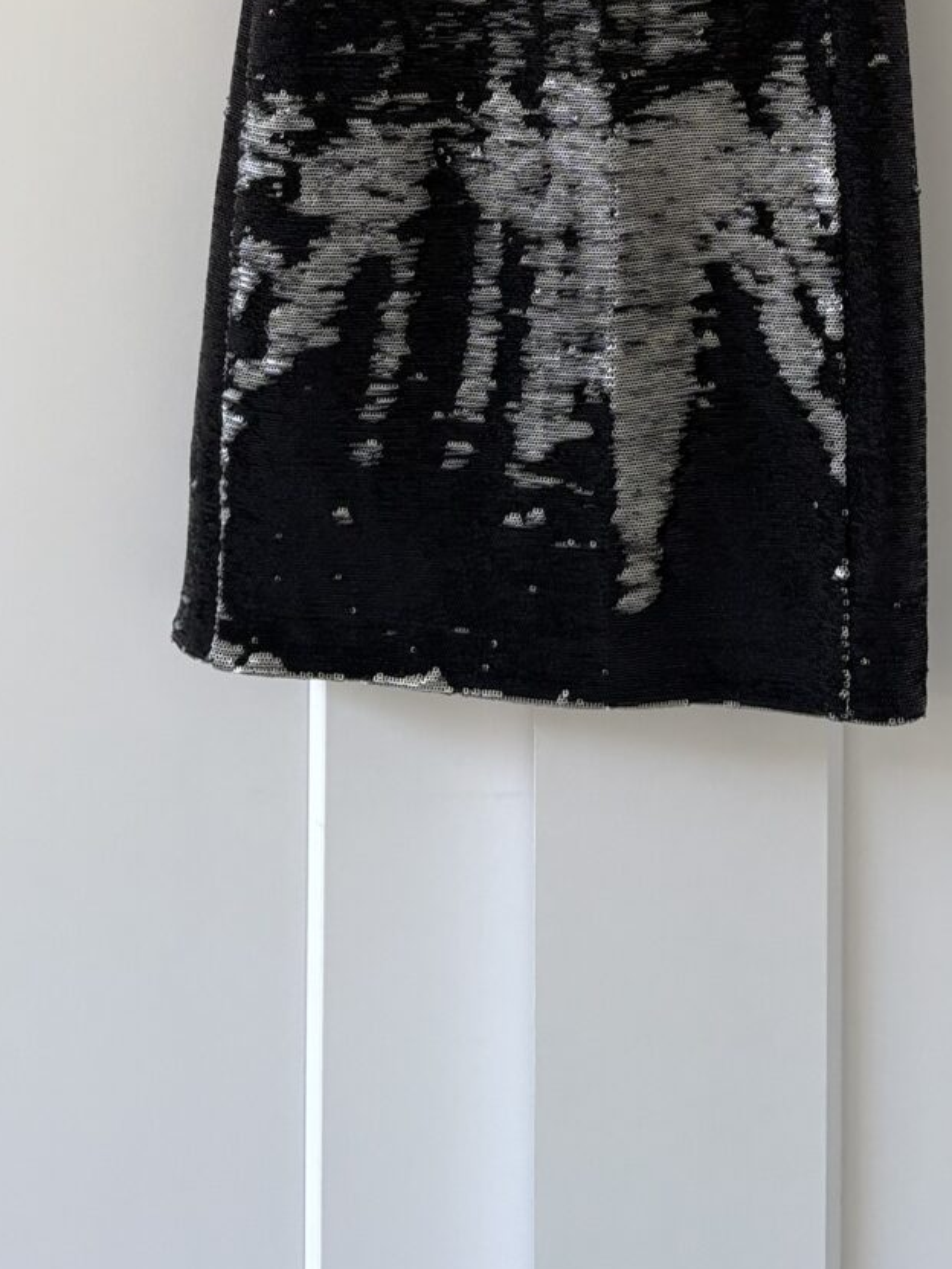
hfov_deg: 22.8
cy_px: -284
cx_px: 624
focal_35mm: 64
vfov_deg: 26.6
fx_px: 2347
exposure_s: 1/62
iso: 125
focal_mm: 5.96
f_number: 1.6
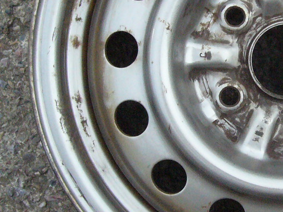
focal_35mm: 89
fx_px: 728
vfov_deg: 16.6
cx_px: 277
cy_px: 62
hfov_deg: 21.3
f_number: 5.6
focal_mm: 5.8
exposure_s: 1/250
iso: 400
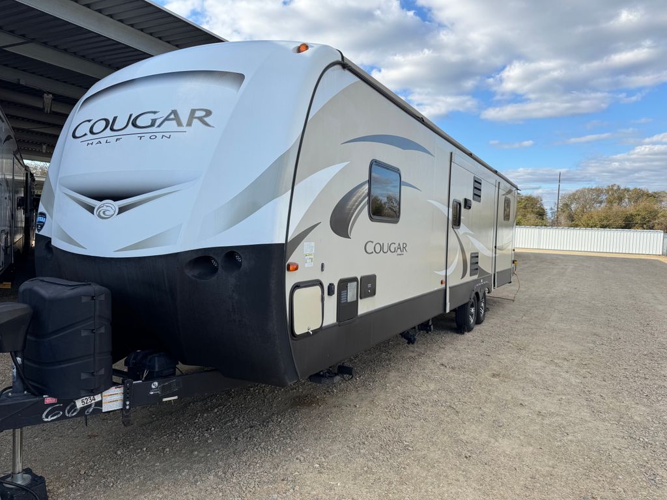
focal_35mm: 24
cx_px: 334
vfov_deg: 56.8
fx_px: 462
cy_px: 250
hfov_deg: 71.6
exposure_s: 1/2833
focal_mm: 6.76
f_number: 1.78
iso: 80
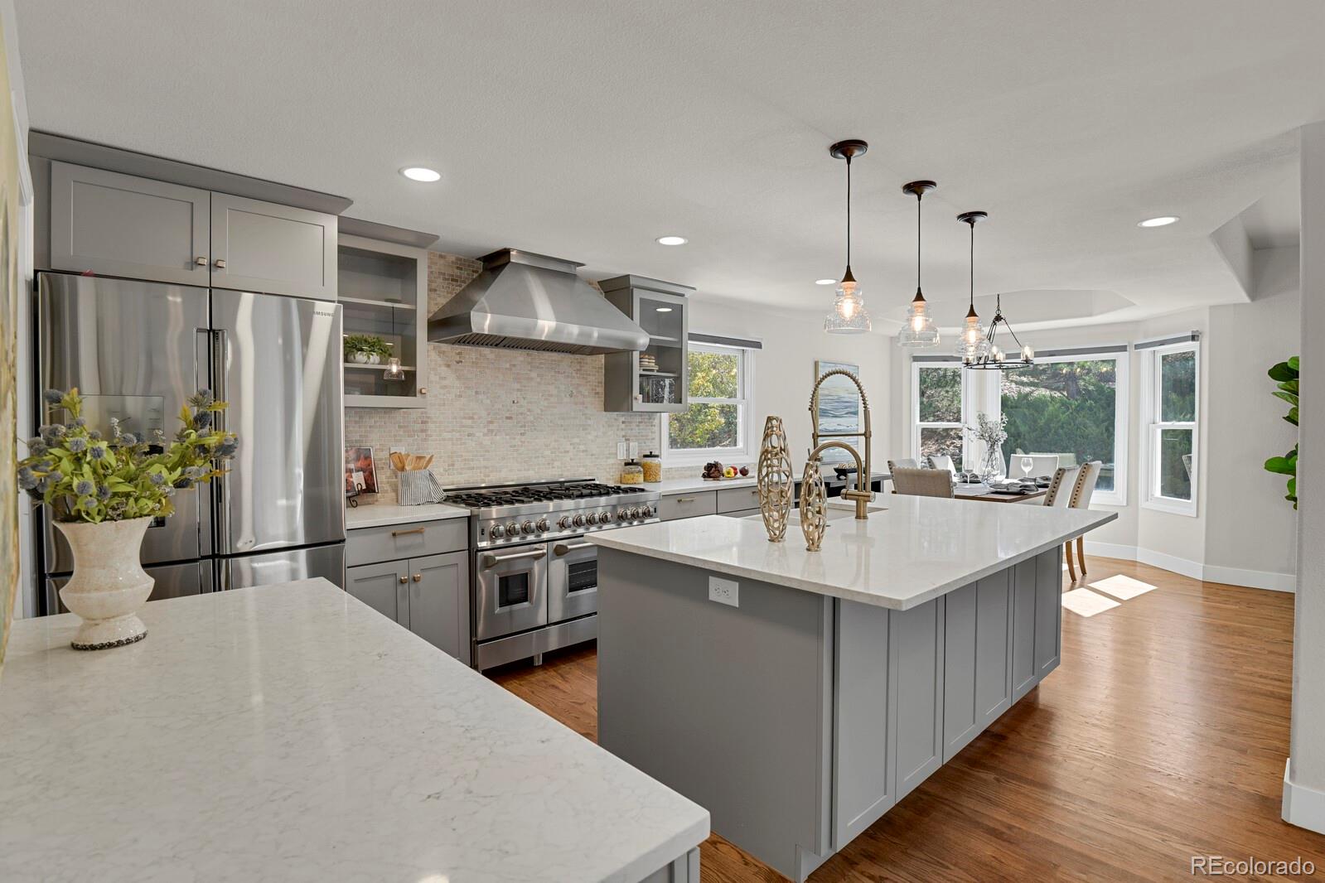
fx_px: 626
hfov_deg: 93.3
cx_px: 662
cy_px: 442
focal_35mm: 17
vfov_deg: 70.4
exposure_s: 1/20
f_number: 8
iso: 2800
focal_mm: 17
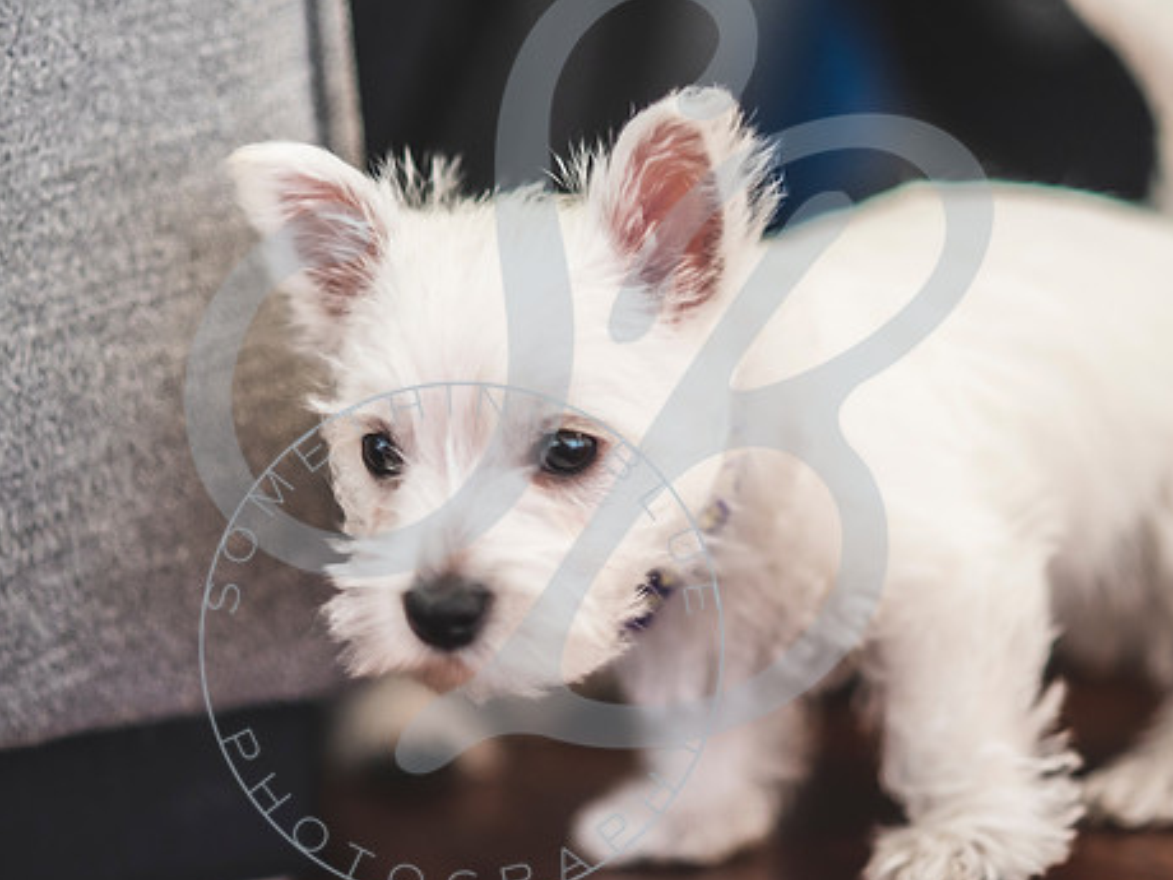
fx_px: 3490
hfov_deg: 19.1
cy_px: 430
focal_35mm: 103
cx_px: 589
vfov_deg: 14.4
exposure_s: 1/125
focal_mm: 85
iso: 1000
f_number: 1.8
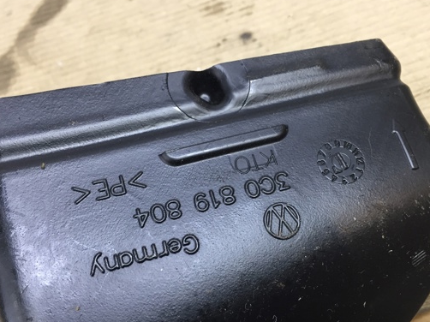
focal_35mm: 37
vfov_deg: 38.5
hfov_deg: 50.1
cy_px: 193
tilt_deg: -53.4
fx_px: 459
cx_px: 238
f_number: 2.2
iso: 125
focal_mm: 4.15
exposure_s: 1/33
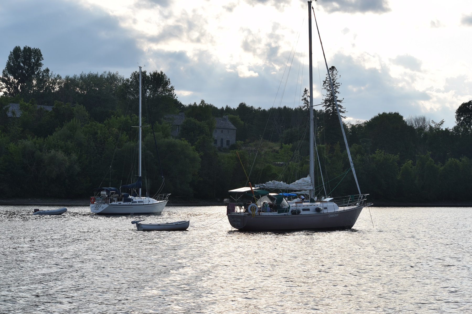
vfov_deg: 16.6
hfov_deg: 24.6
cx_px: 236
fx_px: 1082
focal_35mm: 82
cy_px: 157
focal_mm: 55
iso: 200
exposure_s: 1/400
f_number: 10
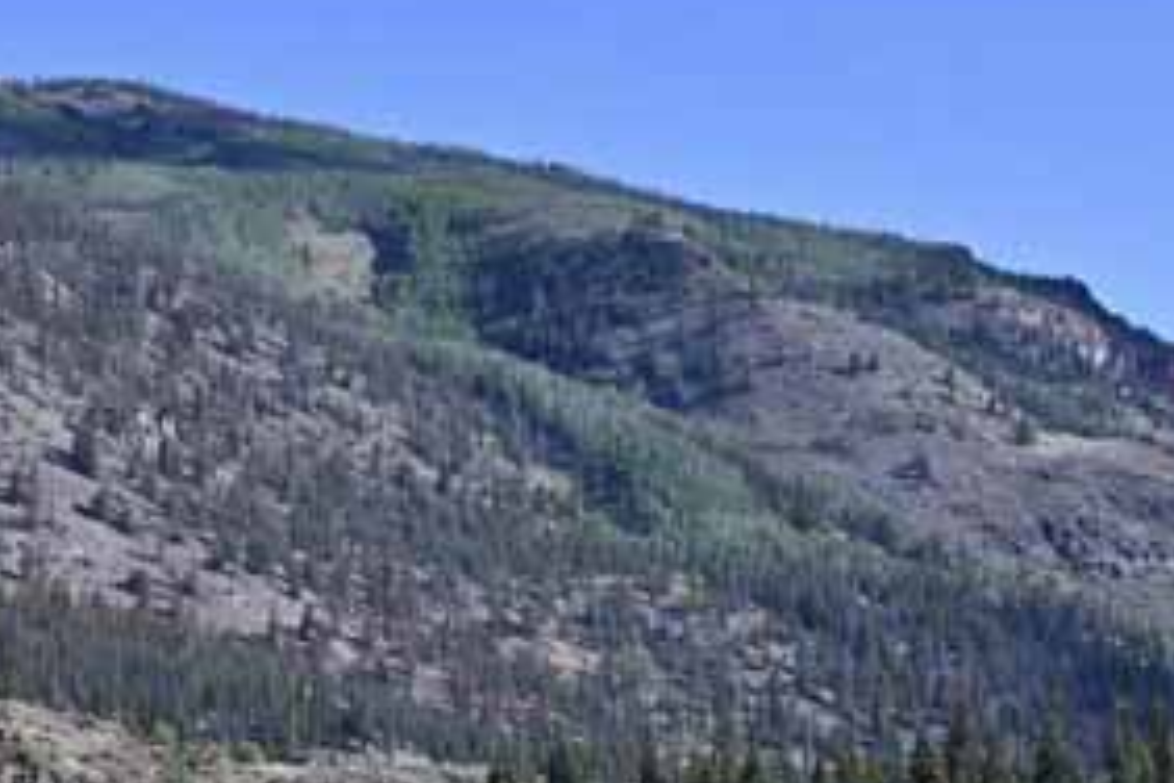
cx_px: -50
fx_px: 4076
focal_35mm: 125
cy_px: 385
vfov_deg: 11.0
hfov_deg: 16.0
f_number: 6.3
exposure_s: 1/320
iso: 64
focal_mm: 44
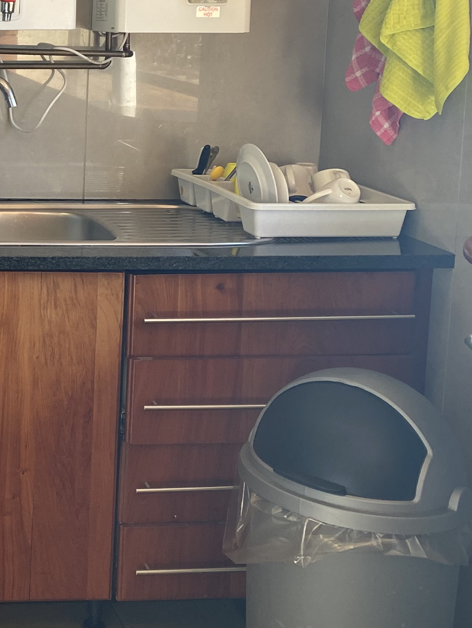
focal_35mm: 64
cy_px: 111
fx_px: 1163
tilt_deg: -5.6
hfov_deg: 20.9
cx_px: -137
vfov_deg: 29.5
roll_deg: -1.4
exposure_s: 1/121
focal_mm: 4.25
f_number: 1.8
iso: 64
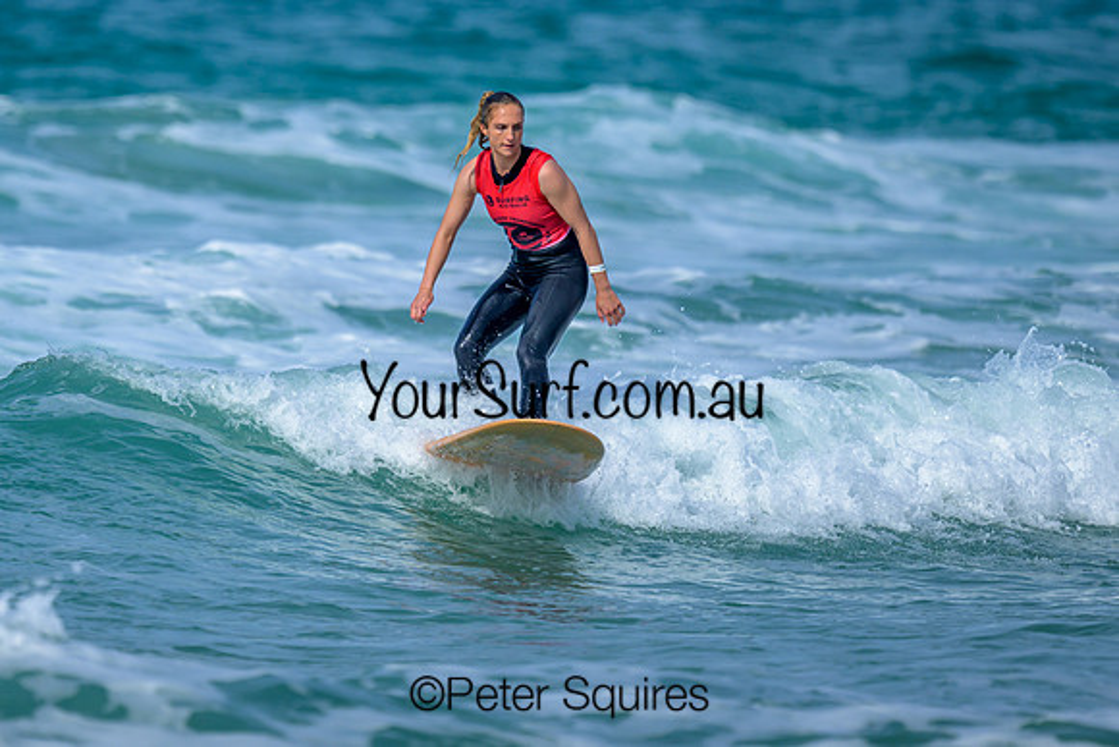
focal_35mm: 1100
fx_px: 34197
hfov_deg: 1.9
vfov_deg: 1.3
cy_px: 306
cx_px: 393
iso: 180
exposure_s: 1/2000
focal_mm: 800
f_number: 6.3
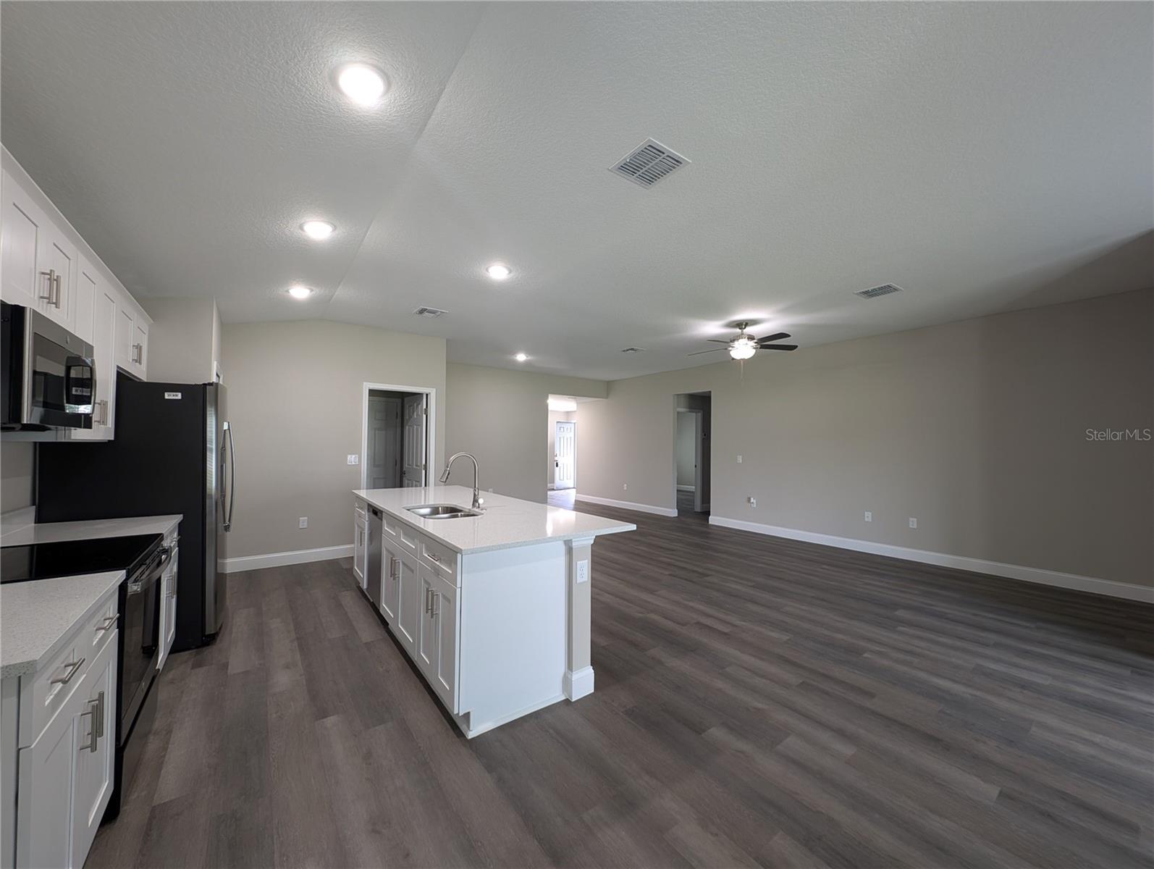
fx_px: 401
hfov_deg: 110.5
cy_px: 434
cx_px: 577
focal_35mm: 12
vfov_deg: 94.6
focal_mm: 2.23
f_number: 1.95
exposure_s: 1/30
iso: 51
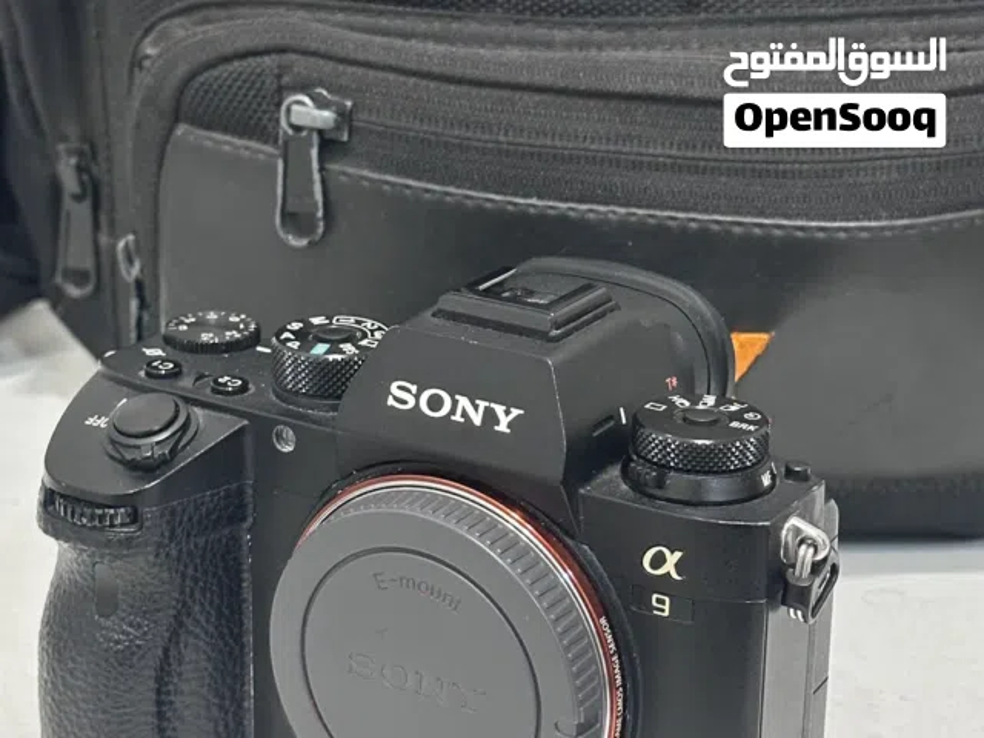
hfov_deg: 39.7
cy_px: 369
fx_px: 1364
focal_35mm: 48
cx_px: 492
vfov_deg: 30.3
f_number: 1.78
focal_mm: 6.86
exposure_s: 1/25
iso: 500
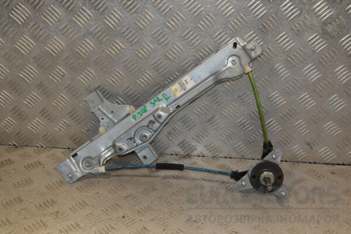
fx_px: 497
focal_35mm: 51
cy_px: 117
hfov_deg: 38.9
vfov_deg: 26.5
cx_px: 176
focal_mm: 34
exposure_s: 1/200
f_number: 7.1
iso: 800
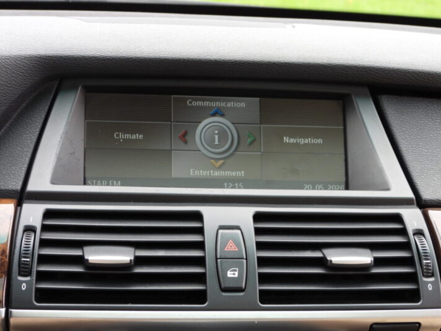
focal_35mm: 85
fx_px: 1083
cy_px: 166
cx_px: 220
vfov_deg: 17.4
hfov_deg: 23.0
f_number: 3.5
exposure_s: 1/60
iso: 220
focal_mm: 15.3
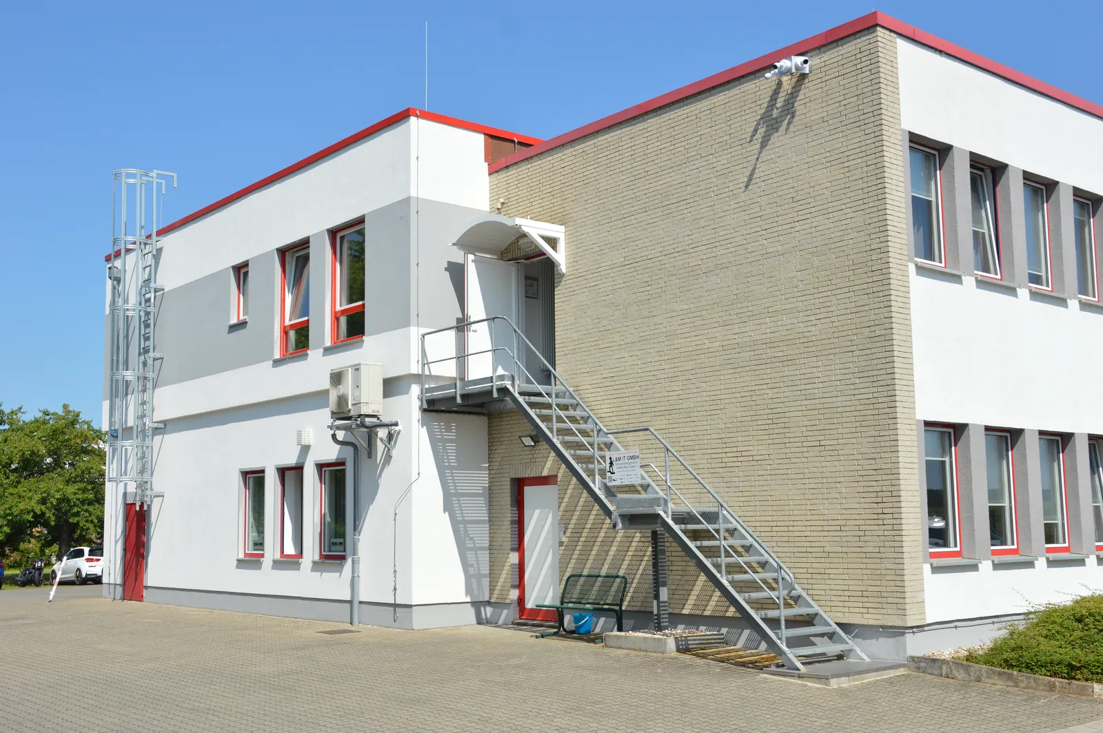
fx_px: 1148
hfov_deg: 51.3
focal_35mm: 38
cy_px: 366
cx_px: 552
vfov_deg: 35.4
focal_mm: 25
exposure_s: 1/320
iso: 100
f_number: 9
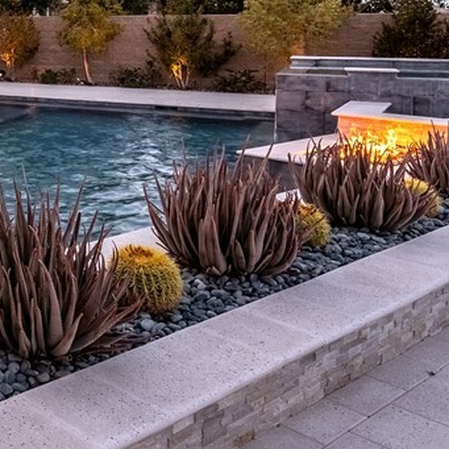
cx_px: -156
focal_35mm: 46
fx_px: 675
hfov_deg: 28.9
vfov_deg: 34.7
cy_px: 46
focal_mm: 17
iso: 250
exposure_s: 1/400
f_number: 7.1
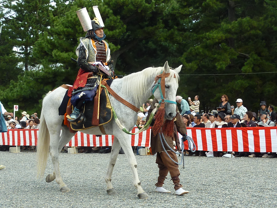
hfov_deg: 27.4
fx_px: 568
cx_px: 138
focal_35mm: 71
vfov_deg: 20.7
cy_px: 104
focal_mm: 6.5
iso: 80
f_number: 4
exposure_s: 1/250
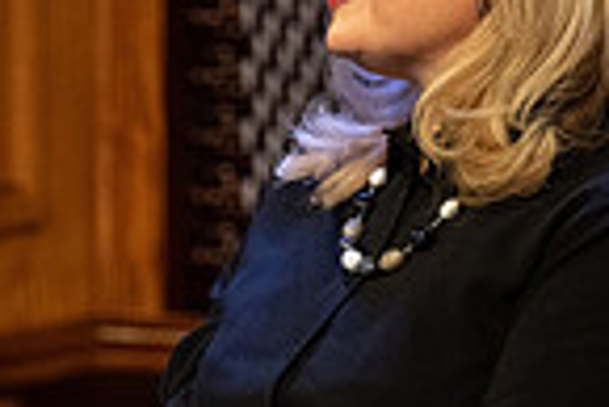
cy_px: 199
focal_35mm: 798
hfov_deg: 2.6
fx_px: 13513
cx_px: 122
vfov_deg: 1.7
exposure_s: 1/400
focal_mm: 200
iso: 4000
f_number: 2.8
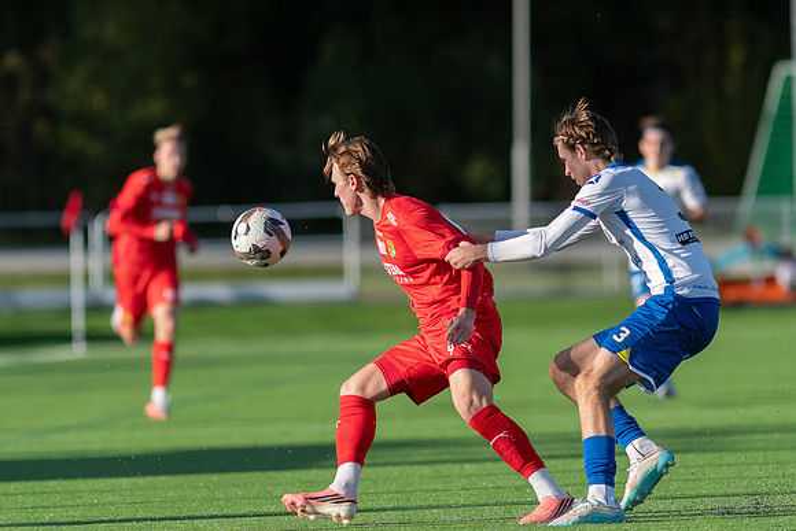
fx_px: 9952
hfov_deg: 4.6
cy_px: 266
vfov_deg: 3.1
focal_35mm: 450
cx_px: 398
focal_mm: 300
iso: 200
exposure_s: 1/2000
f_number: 3.2
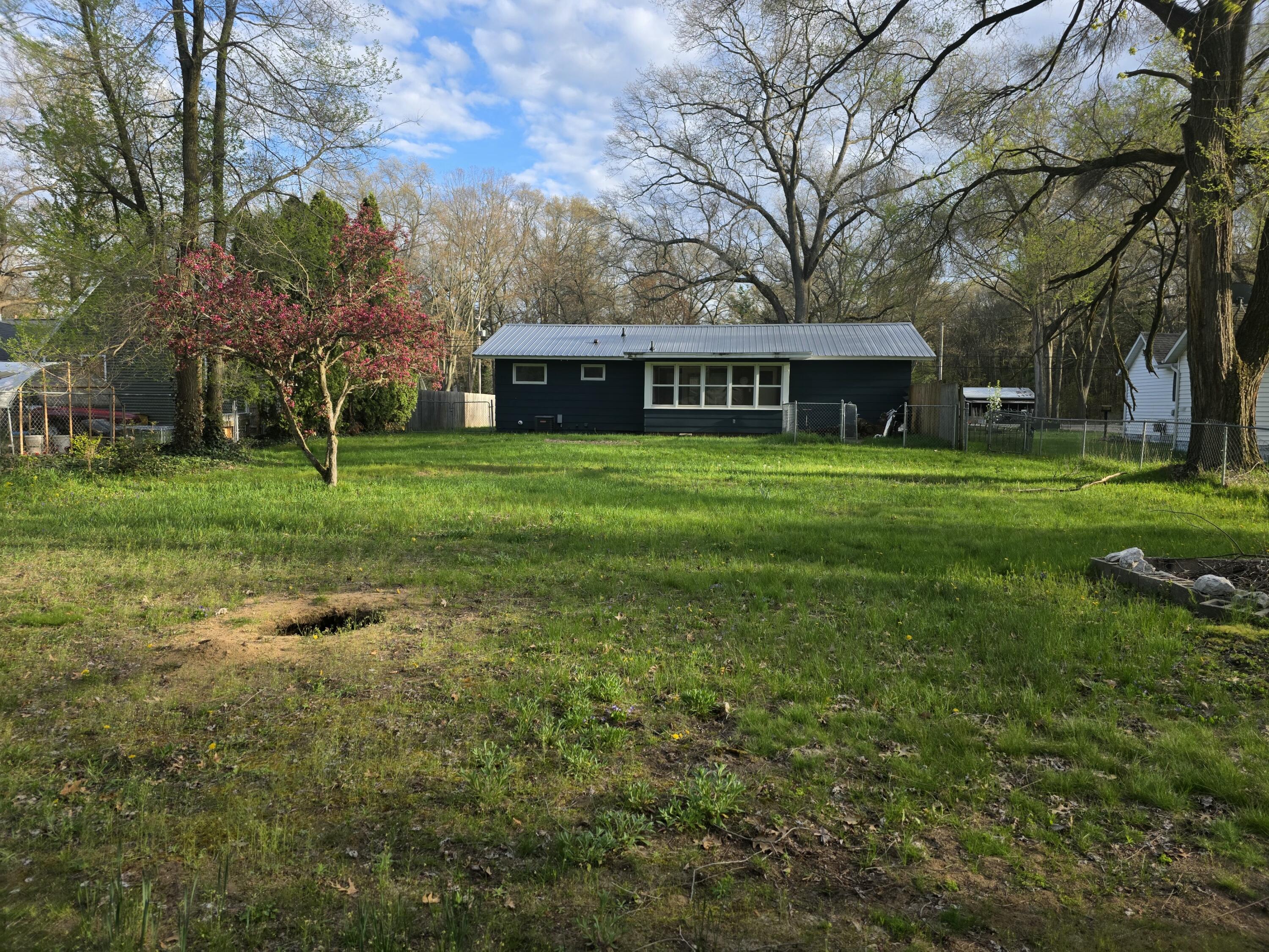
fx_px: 843
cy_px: 476
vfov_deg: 58.9
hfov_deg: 73.9
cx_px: 634
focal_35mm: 23
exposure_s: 1/1554
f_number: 1.7
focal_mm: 6.3
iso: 80
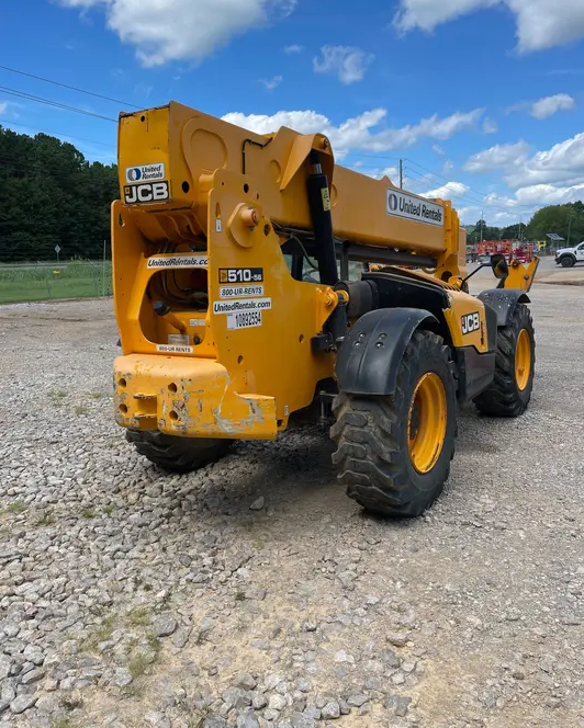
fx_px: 604
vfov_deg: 62.1
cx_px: 288
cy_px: 328
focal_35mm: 28
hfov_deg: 51.6
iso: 50
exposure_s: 1/3125
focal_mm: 4.2
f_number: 1.6
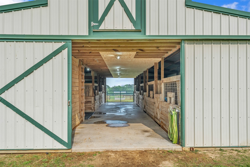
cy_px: 84
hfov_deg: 73.7
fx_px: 167
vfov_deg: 53.1
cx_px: 125
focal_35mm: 24
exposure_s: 1/2500
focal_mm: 24
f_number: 8
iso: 3200
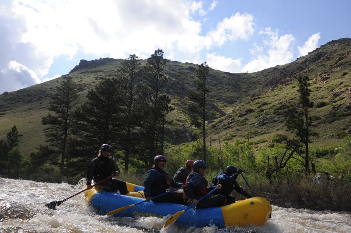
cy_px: 116
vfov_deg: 37.8
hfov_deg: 54.5
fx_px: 341
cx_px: 176
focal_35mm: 35
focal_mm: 35
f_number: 8
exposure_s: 1/640
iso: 250
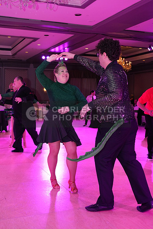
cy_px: 114
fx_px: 274
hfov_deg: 31.2
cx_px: 76
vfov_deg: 45.4
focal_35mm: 43
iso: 2500
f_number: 6.3
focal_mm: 43
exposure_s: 1/250
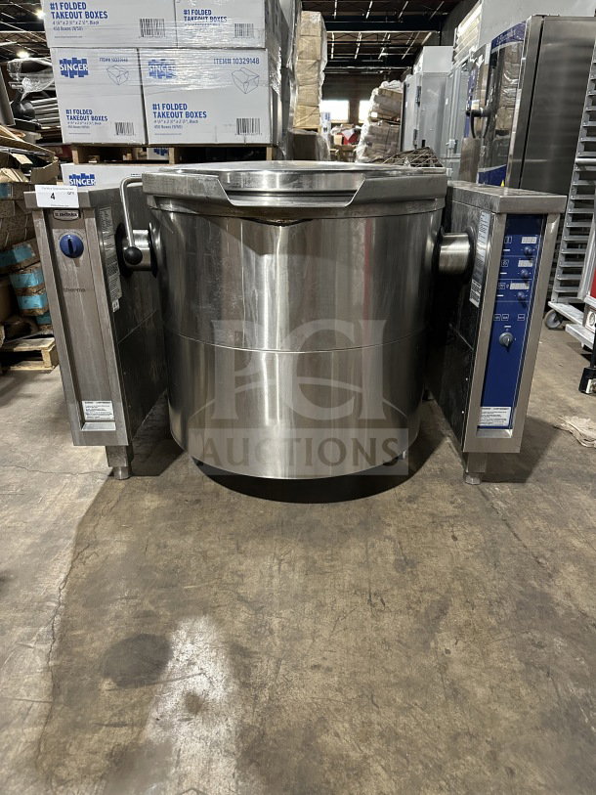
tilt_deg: -21.4
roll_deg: -0.8
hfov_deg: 56.8
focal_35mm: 24
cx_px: 298
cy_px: 398
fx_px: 551
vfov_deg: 71.6
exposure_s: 1/60
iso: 640
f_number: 1.78
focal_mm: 6.86
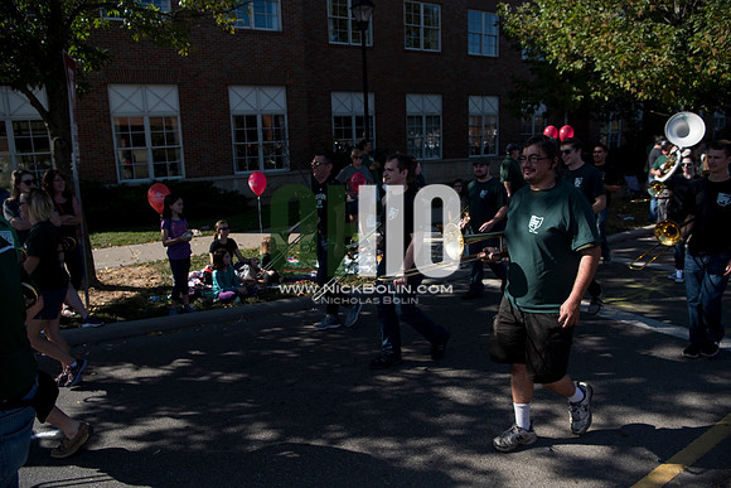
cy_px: 244
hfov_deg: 73.7
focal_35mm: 24
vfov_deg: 53.2
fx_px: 487
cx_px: 366
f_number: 4.5
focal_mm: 24
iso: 250
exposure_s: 1/1600
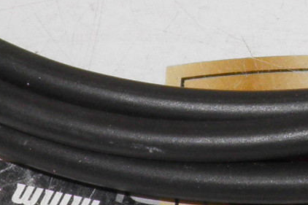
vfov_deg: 3.9
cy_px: -92
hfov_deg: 5.9
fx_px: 2967
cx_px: 380
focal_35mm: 347
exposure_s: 1/80
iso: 100
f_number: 3.6
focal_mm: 10
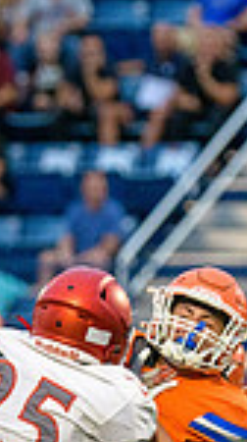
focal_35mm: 850
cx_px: -112
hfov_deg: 1.4
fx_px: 9931
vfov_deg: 2.5
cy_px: 441
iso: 2200
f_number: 3.5
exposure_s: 1/2000
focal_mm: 210
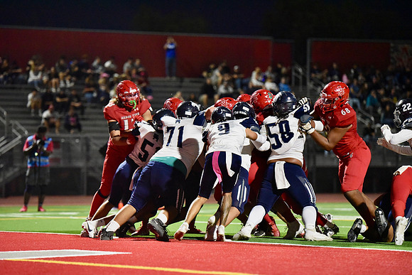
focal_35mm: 180
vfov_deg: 7.6
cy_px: 138
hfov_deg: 11.4
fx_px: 2060
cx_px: 206
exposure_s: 1/1000
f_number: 2.8
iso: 12800
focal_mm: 180
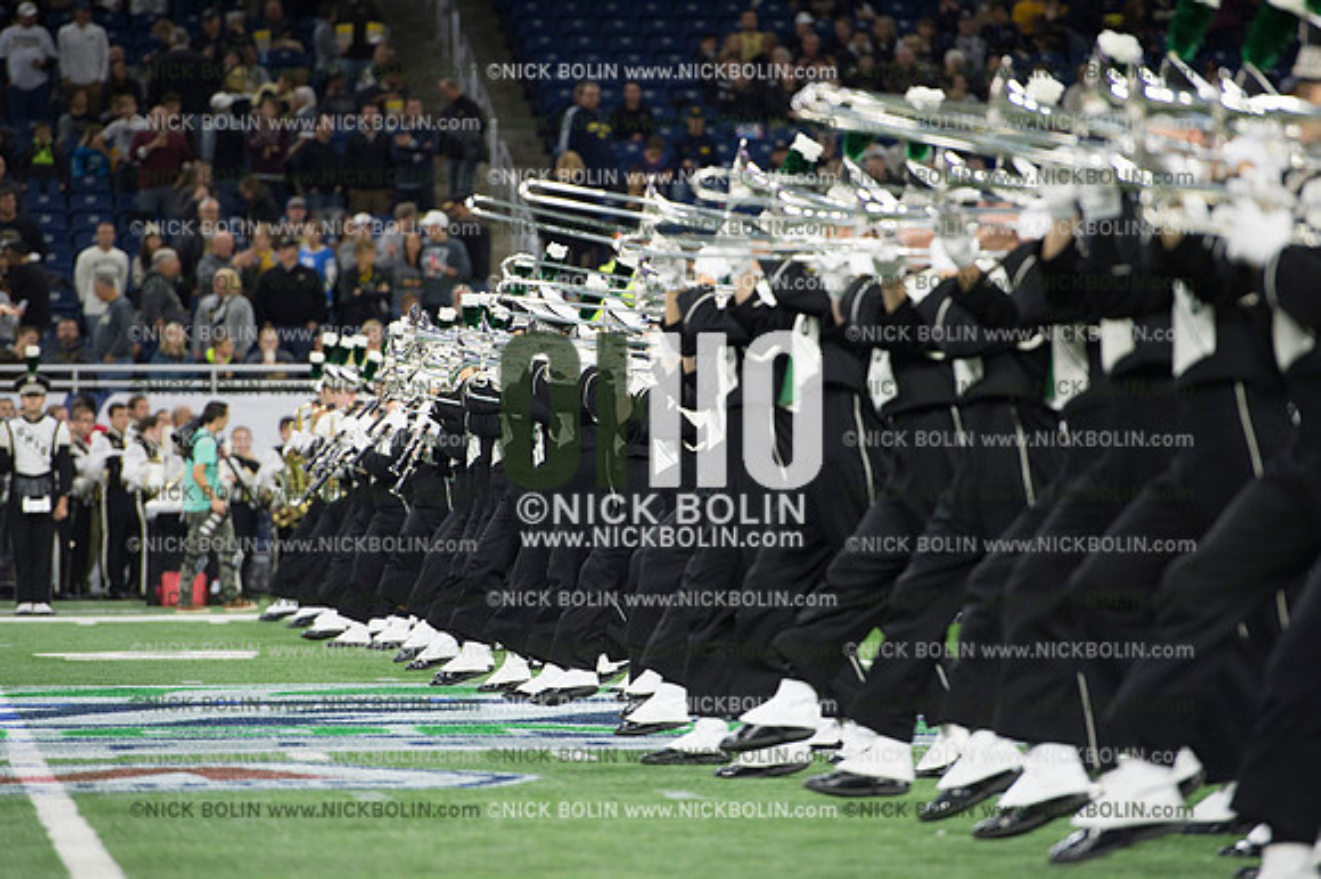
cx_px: 660
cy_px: 440
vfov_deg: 7.0
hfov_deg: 10.6
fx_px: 7151
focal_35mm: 195
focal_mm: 195
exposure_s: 1/1000
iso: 2500
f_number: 3.5
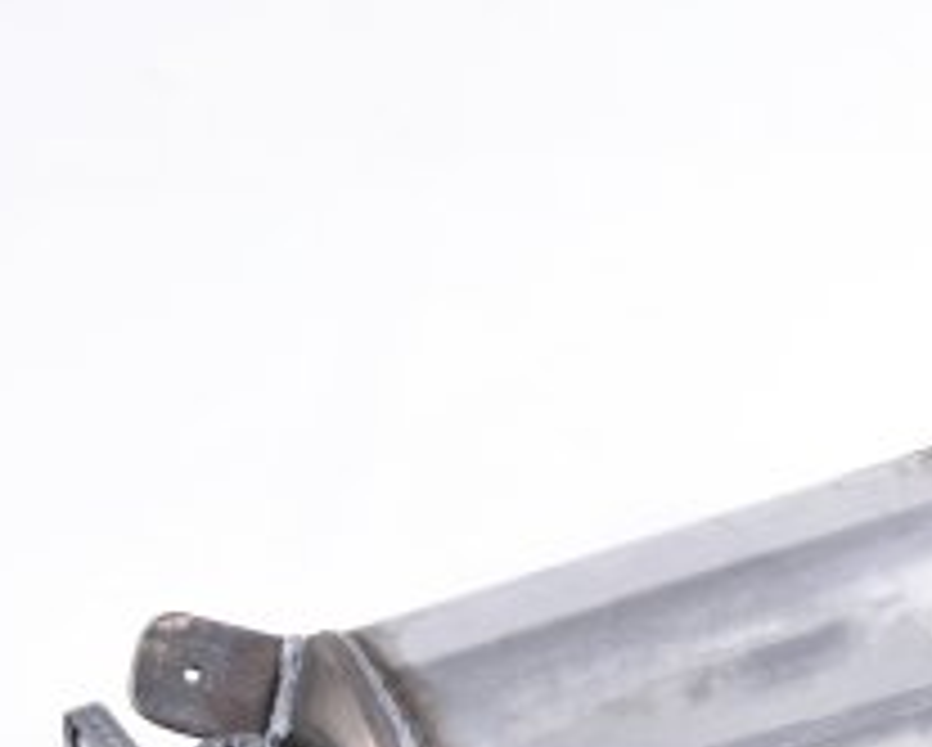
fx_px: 6167
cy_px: 605
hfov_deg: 8.6
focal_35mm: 223
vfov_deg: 6.9
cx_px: 783
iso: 200
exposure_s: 1/60
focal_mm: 55
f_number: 14
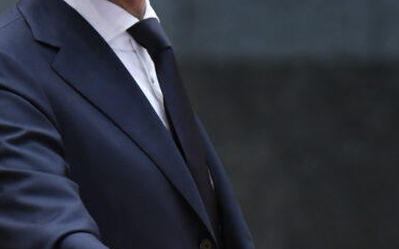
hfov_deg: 2.8
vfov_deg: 1.8
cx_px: 15
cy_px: 157
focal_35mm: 745
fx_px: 8097
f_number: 3.2
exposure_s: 1/250
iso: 1600
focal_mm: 145
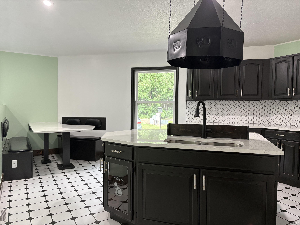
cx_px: 150
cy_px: 112
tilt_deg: -1.7
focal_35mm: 26
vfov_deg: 53.1
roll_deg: -0.1
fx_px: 225
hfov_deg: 67.3
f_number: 1.6
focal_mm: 5.96
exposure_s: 1/60
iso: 160
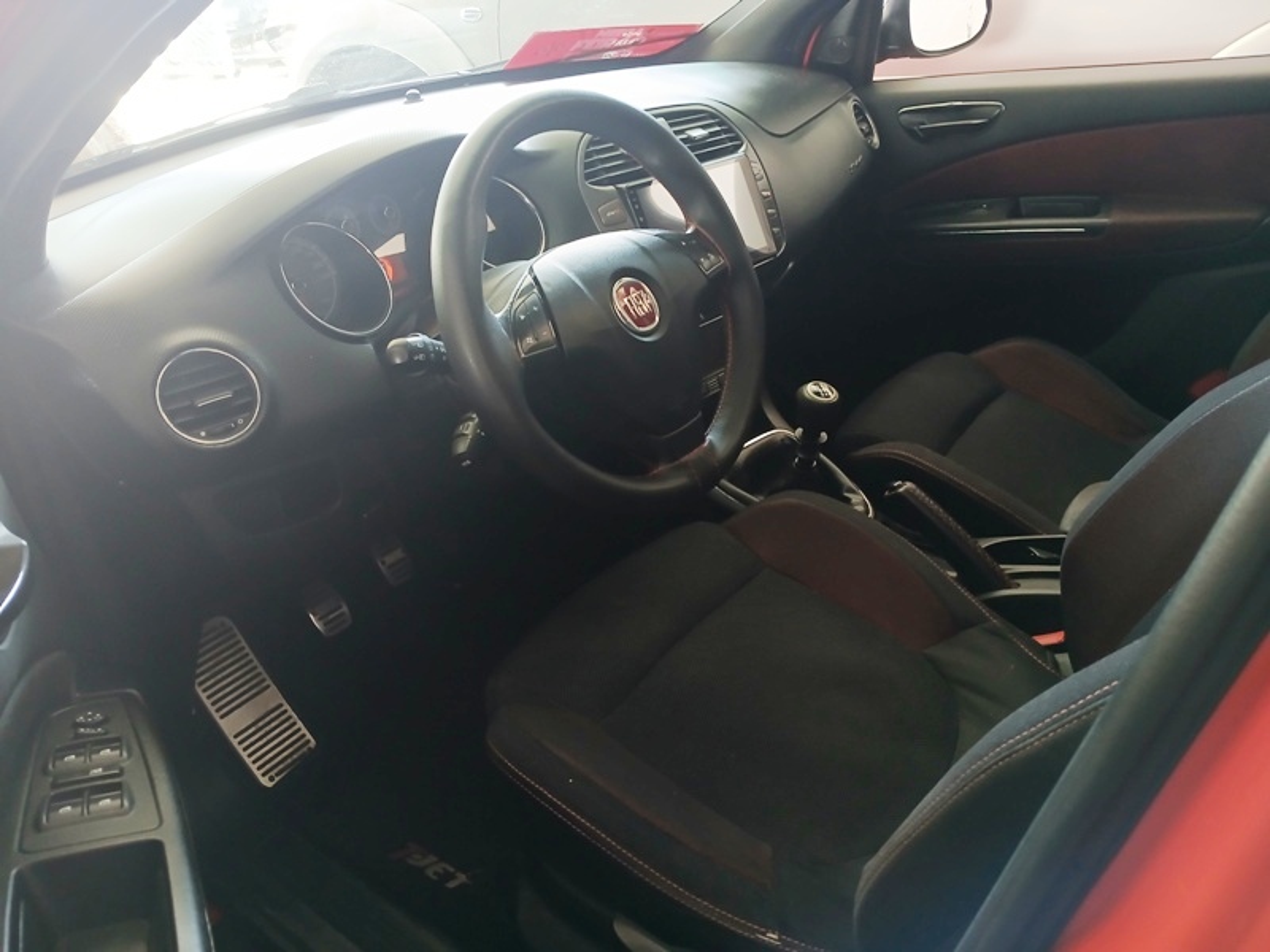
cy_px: 476
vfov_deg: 53.1
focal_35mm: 26
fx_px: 954
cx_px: 635
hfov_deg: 67.3
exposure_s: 1/24
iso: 250
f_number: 1.8
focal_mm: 3.98
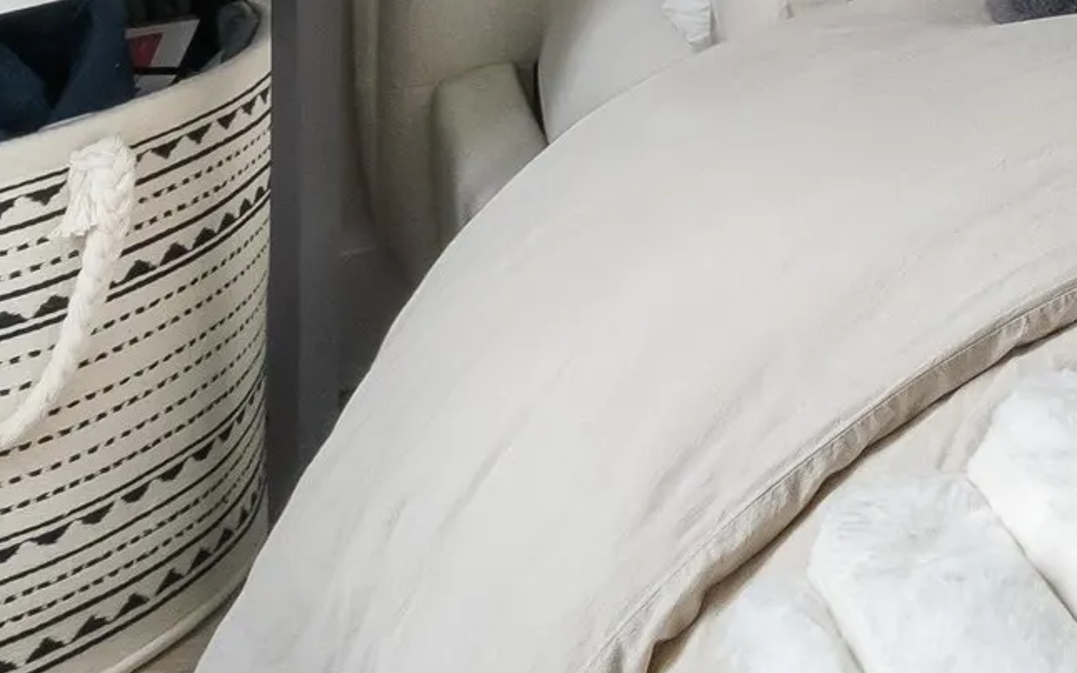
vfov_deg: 15.1
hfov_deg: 19.6
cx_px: 2087
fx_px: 1921
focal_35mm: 65
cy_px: -763
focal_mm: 9
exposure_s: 1/4
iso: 250
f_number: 9
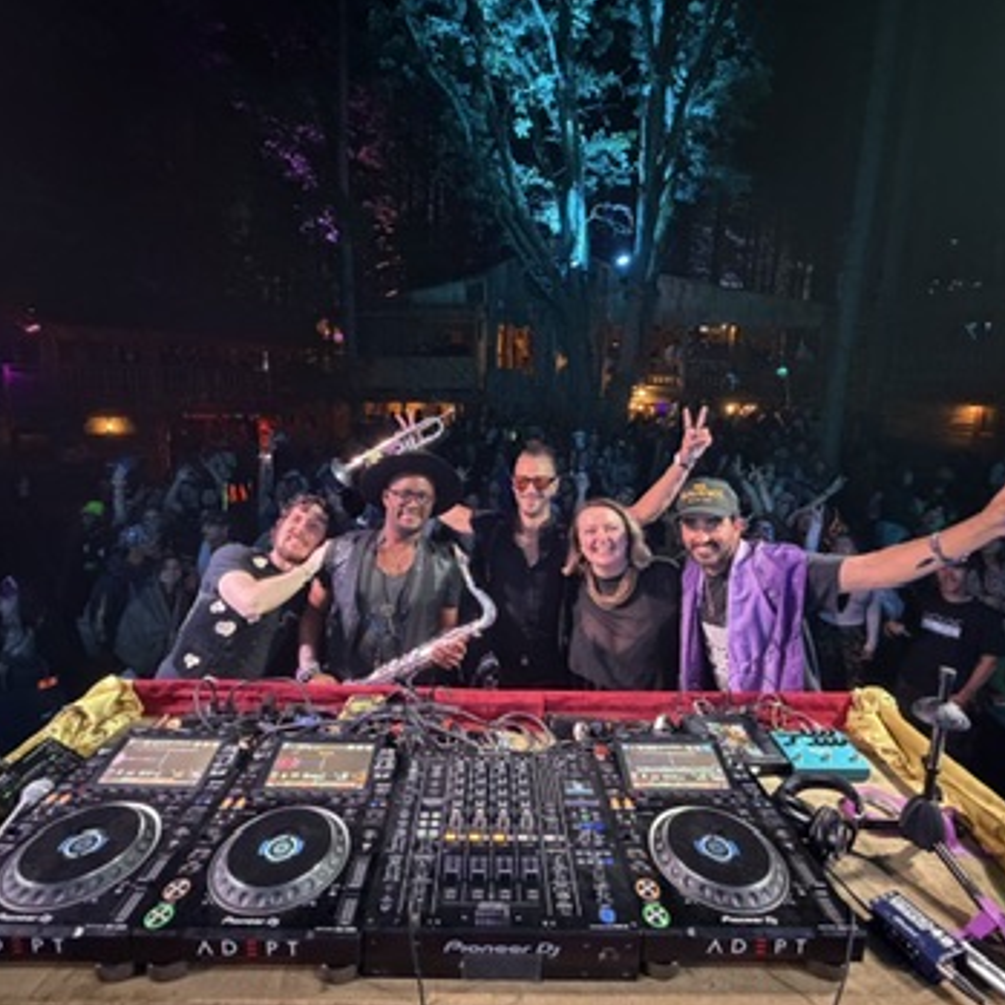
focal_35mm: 17
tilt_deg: -8.4
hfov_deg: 84.0
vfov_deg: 84.0
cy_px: 495
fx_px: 558
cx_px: 498
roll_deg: -0.5
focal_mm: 2.22
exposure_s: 1/60
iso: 1000
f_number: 2.2
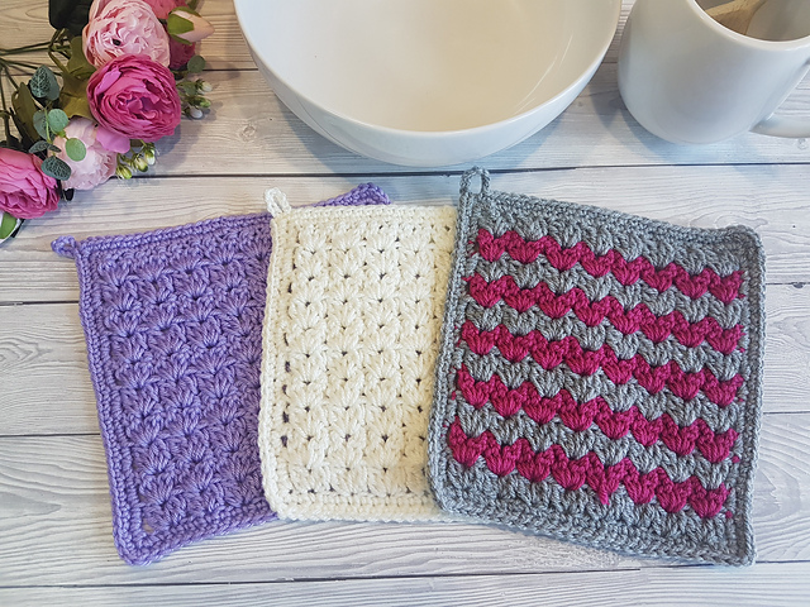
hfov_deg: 67.3
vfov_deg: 53.1
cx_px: 405
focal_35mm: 26
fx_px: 608
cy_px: 304
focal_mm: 4.2
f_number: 1.7
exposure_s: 1/120
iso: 64
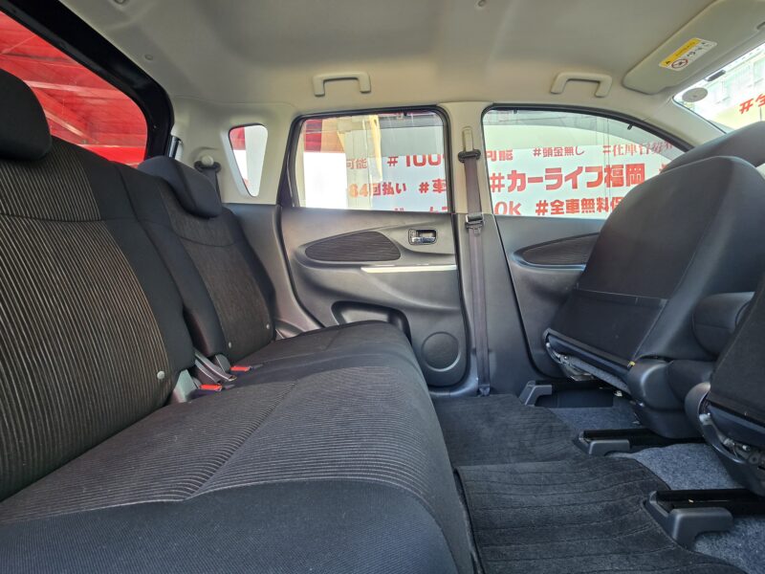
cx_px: 382
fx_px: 287
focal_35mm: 13
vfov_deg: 89.9
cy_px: 287
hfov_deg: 106.2
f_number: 2.2
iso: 125
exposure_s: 1/50
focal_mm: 2.2
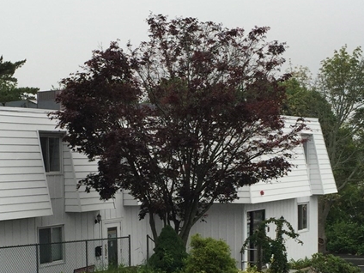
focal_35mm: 70
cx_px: 135
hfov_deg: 27.7
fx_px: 736
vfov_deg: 20.7
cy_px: 222
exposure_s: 1/460
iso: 32
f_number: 2.2
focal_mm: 4.15
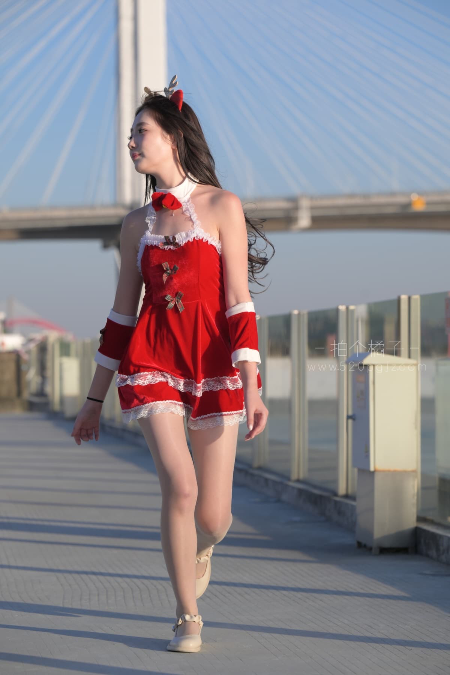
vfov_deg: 17.8
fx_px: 2156
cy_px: 338
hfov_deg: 11.9
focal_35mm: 115
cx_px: 225
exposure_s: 1/1000
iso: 200
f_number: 5
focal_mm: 115
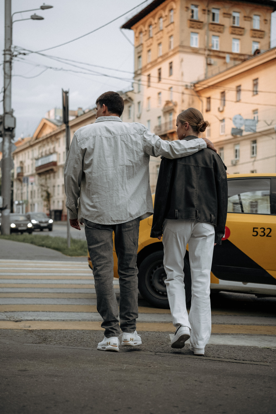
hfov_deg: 27.0
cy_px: 207
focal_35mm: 50
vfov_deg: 39.6
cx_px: 138
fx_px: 575
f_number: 2
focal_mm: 33
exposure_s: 1/1600
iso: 1250
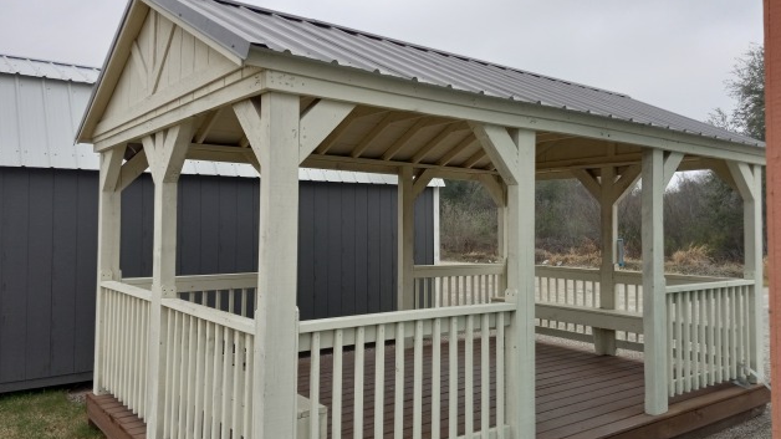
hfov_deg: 64.3
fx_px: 621
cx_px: 390
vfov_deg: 38.9
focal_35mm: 30
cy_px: 206
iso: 40
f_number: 1.8
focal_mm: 3.94
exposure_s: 1/251
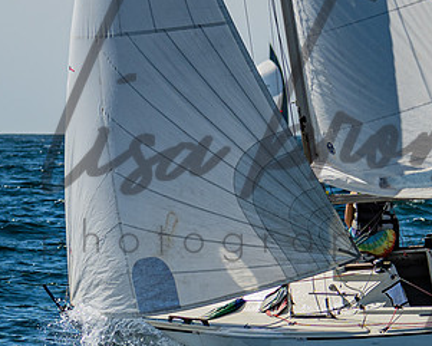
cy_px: 75
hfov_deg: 3.5
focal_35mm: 545
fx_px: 6970
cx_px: 365
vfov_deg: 2.8
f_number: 4.8
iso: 100
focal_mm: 130
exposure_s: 1/1250
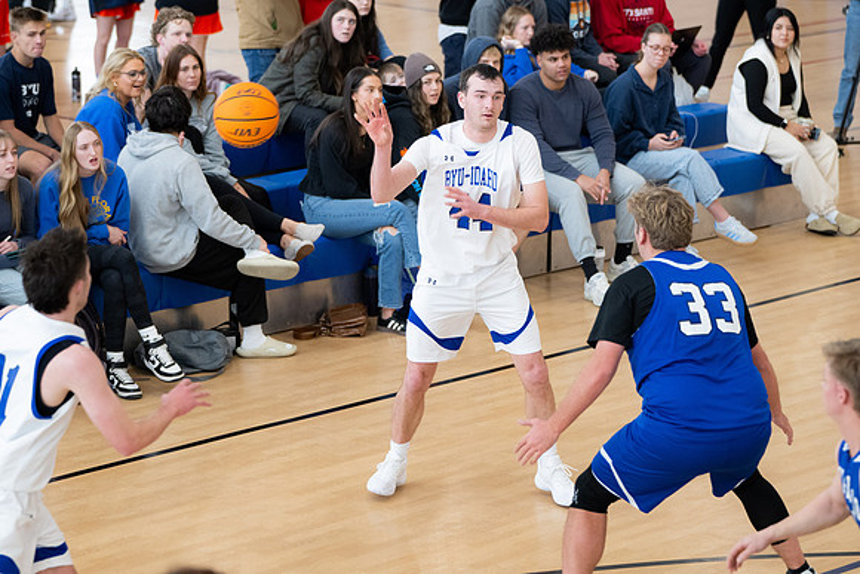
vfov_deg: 10.5
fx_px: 3115
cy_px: 200
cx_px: 438
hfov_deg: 15.7
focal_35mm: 130
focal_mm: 98
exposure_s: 1/500
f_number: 2.8
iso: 2000
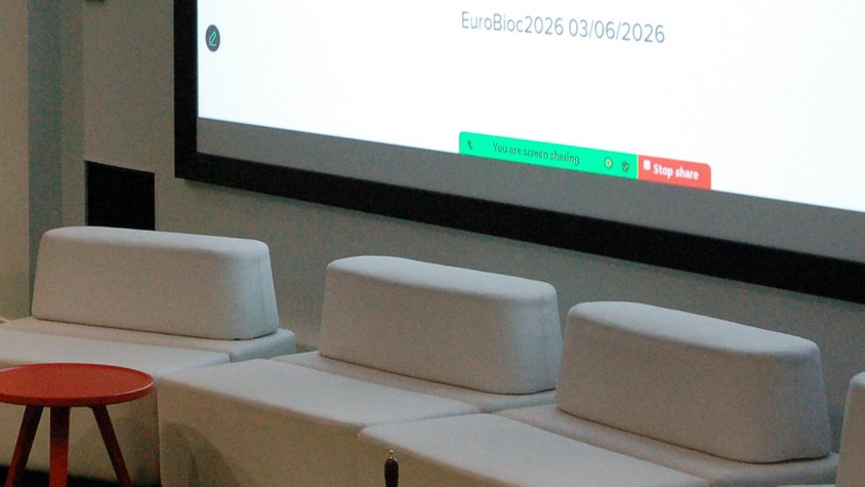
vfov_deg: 10.1
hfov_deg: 17.5
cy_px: -56
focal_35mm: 119
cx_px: -27
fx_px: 2730
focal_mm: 32
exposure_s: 1/125
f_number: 5
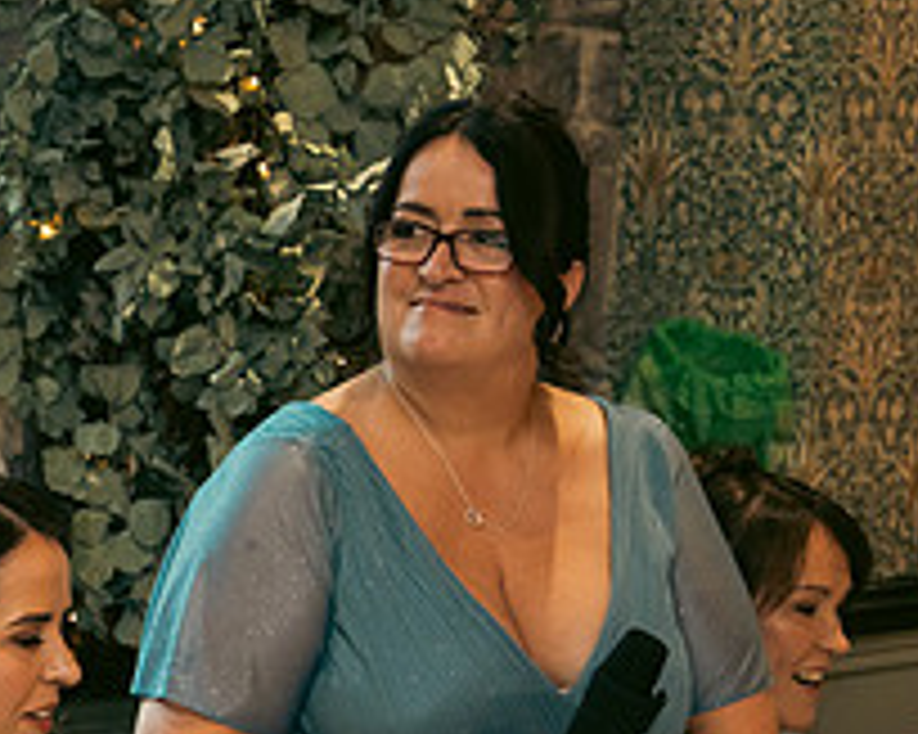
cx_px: -27
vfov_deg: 8.7
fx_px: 4780
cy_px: 642
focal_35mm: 176
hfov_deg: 10.9
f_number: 3.5
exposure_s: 1/160
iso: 2500
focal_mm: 66
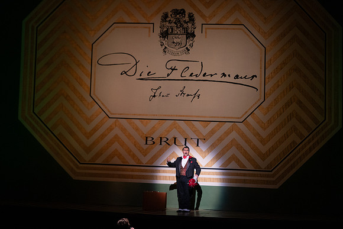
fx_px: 667
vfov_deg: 19.5
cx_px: 172
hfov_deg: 28.8
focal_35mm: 70
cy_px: 114
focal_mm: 70
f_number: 6.3
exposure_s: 1/400
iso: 3200
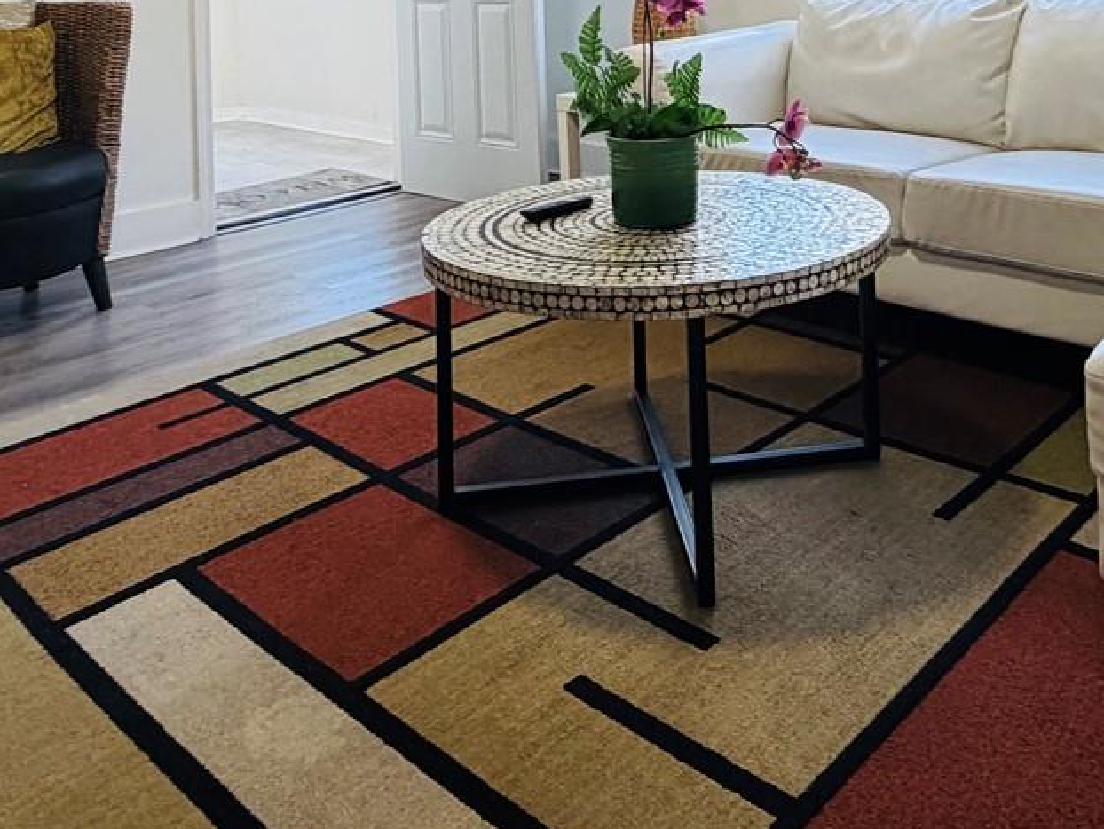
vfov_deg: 34.4
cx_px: 708
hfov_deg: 50.7
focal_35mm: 36
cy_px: -76
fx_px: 1149
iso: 250
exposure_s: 1/120
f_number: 2.2
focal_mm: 2.22
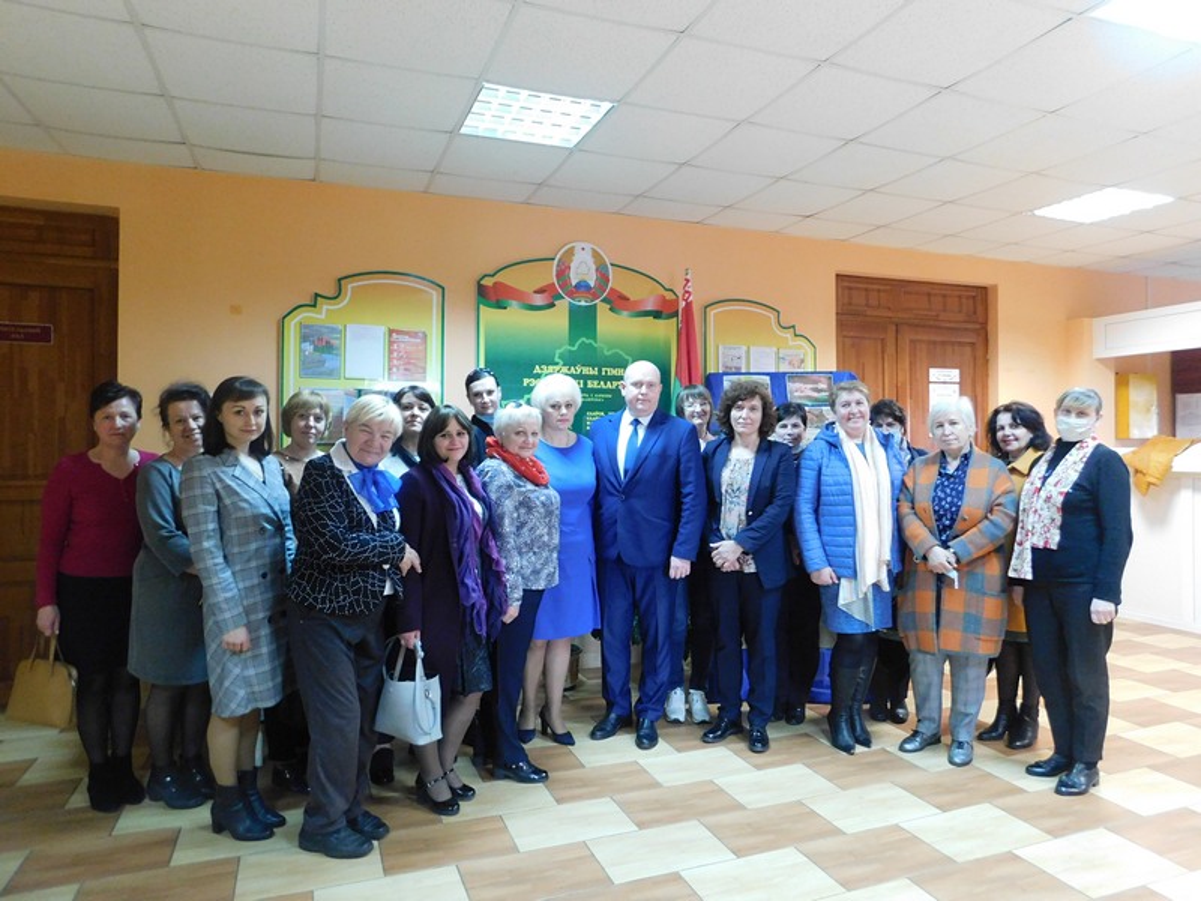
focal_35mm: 23
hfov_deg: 73.9
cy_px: 450
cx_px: 600
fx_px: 798
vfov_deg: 58.9
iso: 400
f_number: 3
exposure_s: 1/13
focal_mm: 4
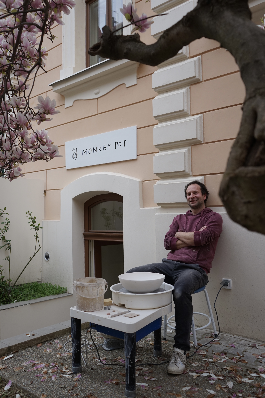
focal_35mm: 29
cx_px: 132
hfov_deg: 45.0
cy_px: 199
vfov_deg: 63.7
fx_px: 320
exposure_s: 1/160
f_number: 4
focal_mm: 29
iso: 200
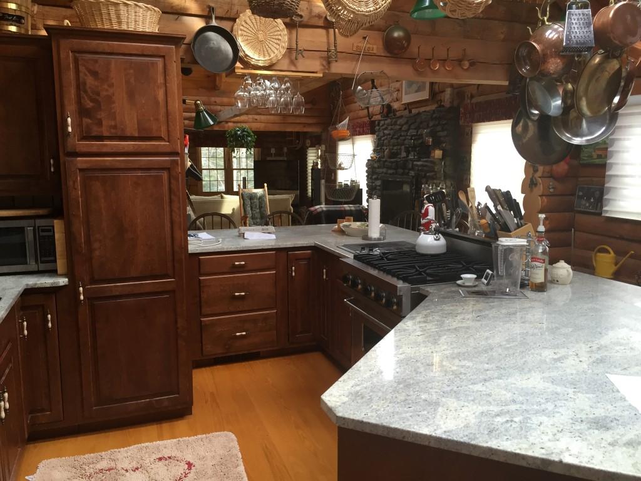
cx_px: 320
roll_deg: +0.0
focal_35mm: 29
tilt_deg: -6.8
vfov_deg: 48.2
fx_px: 537
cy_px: 240
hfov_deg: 61.7
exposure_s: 1/30
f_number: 2.2
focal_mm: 4.15
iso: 32
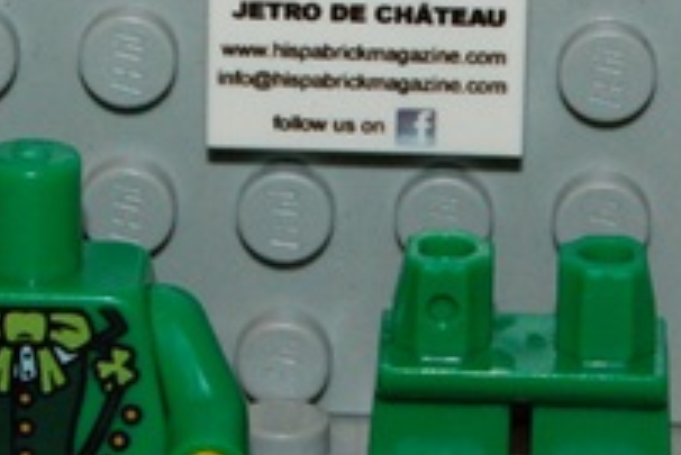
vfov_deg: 4.2
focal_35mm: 326
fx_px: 6171
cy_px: 283
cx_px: 506
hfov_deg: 6.3
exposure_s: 1/60
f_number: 5.6
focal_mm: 55
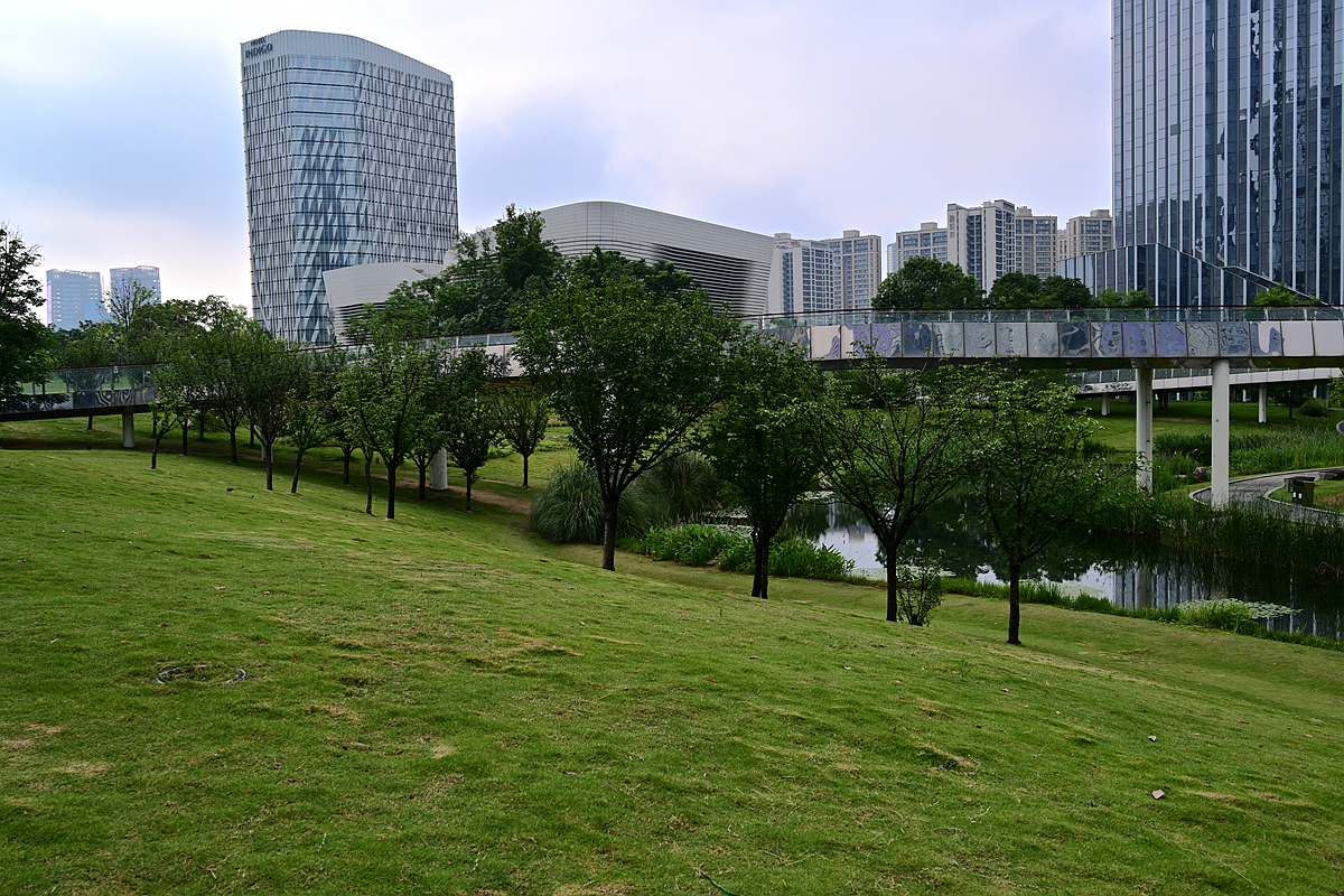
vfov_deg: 43.6
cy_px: 448
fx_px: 1120
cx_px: 672
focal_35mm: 30
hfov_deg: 61.9
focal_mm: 30
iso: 100
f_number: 8
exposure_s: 1/60
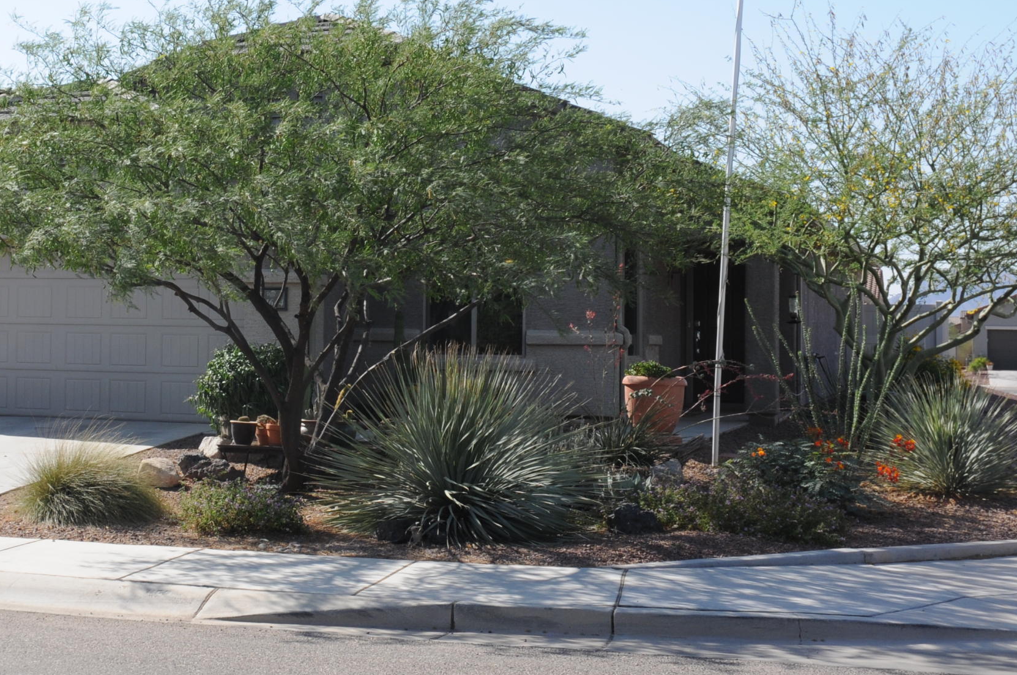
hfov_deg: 30.1
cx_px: 170
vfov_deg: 20.8
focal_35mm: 65
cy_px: 209
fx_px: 1834
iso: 200
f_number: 9
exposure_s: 1/320
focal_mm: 24
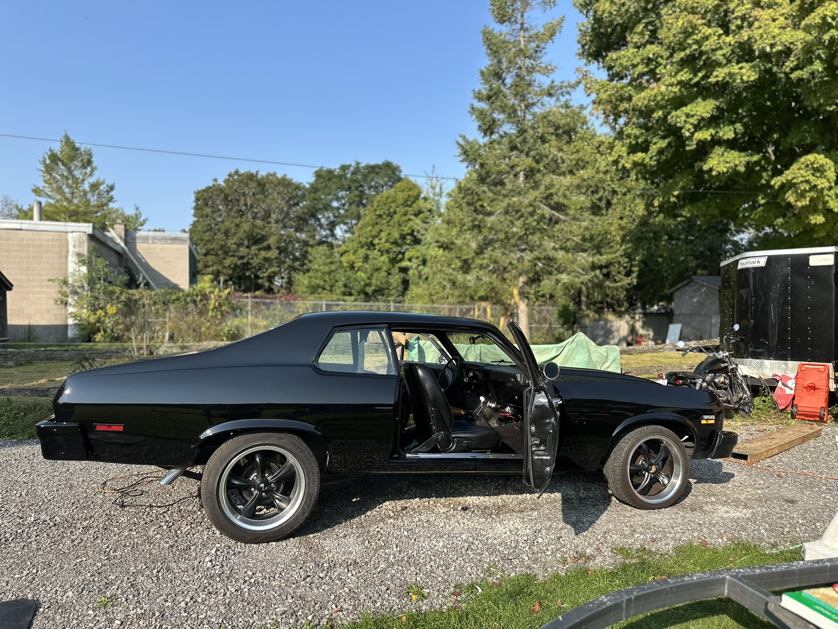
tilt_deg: +0.2
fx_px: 581
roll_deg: +0.0
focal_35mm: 24
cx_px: 419
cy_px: 314
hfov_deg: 71.6
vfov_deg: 56.8
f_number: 1.78
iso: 80
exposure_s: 1/1988
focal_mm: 6.86
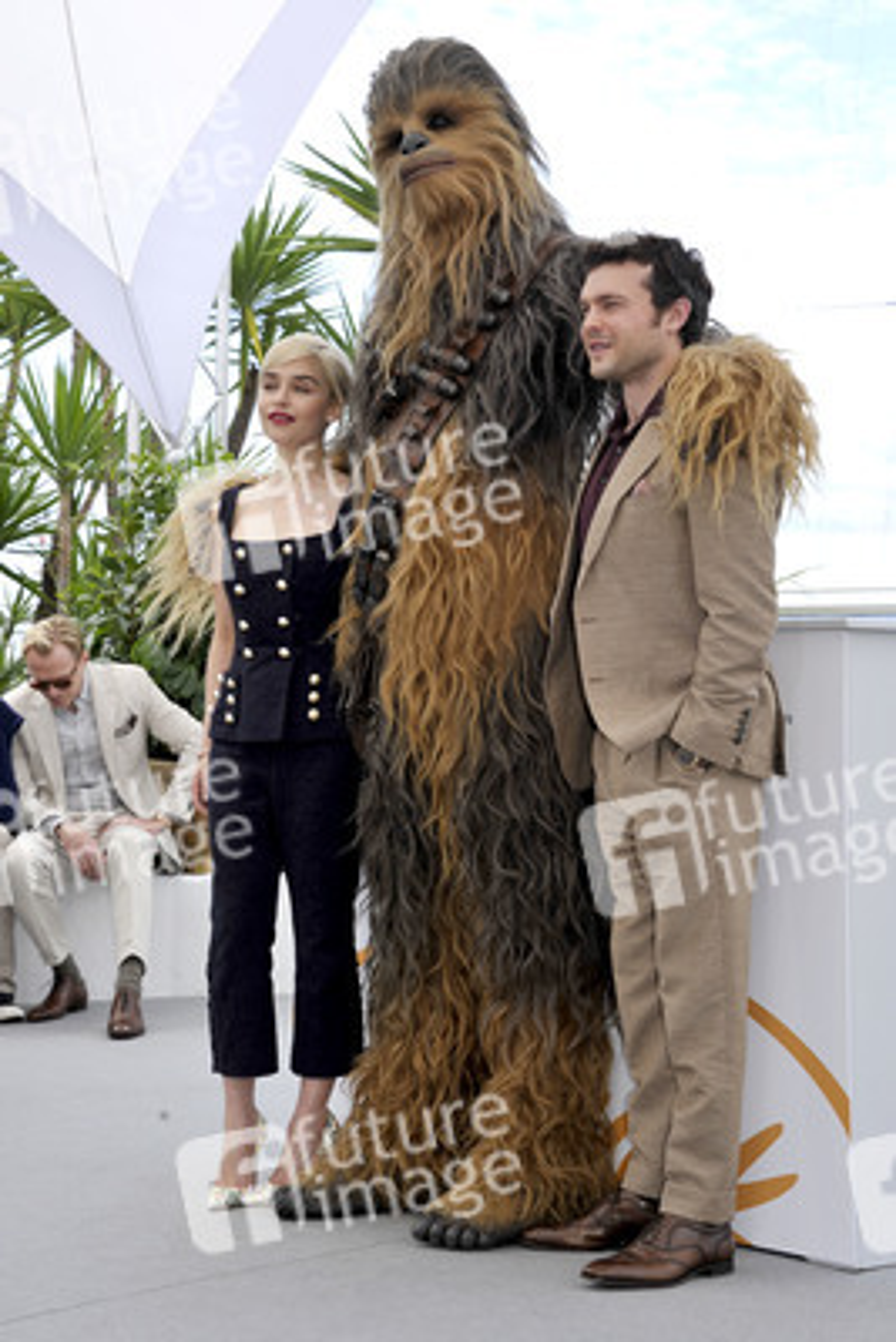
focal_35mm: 72
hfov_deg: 18.9
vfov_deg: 28.1
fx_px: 2685
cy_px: 671
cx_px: 448
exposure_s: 1/250
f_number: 9
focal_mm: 72
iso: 200
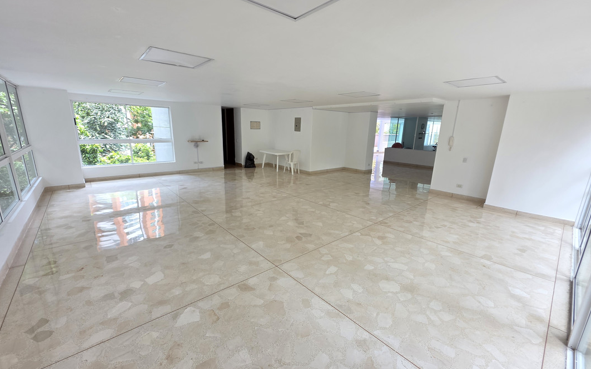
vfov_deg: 78.5
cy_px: 195
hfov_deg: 105.3
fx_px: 225
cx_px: 297
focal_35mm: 14
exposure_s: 1/120
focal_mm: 2.2
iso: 125
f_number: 1.9
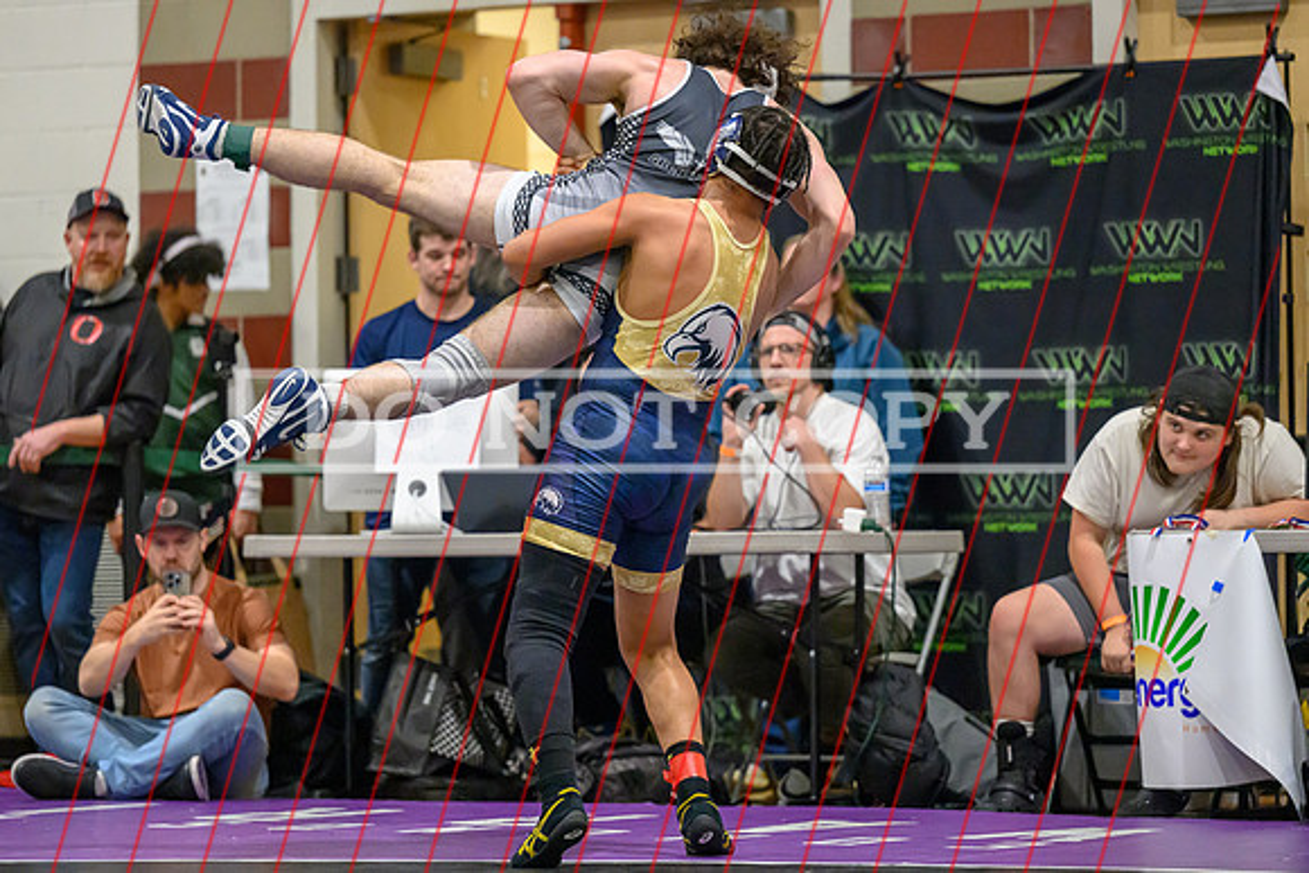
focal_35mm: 157
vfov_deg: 8.7
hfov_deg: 13.1
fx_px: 5712
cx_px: 645
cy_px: 424
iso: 12800
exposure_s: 1/800
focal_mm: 145
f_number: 2.8
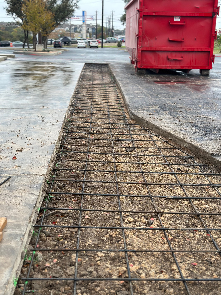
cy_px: 148
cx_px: 110
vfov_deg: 39.7
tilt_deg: -18.2
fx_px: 409
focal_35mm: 48
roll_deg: -0.2
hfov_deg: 30.3
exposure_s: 1/487
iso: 80
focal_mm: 6.86
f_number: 1.78
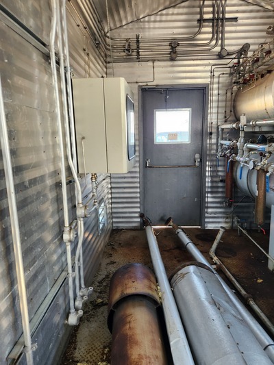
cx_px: 137
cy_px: 182
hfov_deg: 58.9
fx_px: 243
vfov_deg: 73.9
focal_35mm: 23
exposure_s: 1/120
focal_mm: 5.4
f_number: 1.8
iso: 160
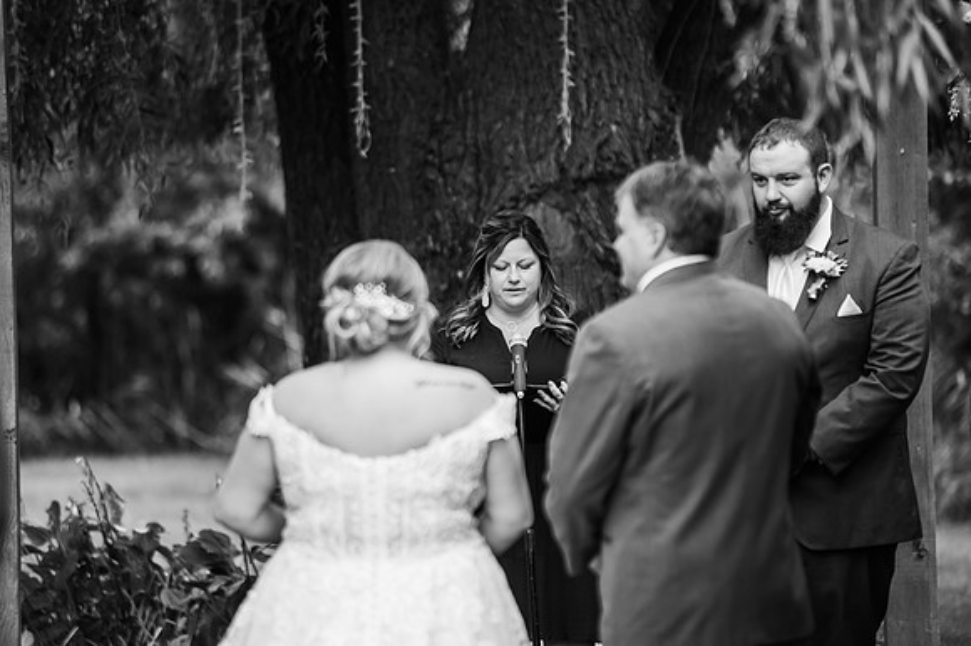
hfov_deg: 10.3
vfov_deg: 6.9
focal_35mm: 200
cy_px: 323
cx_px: 486
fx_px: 5391
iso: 400
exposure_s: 1/1000
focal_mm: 200
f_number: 2.8
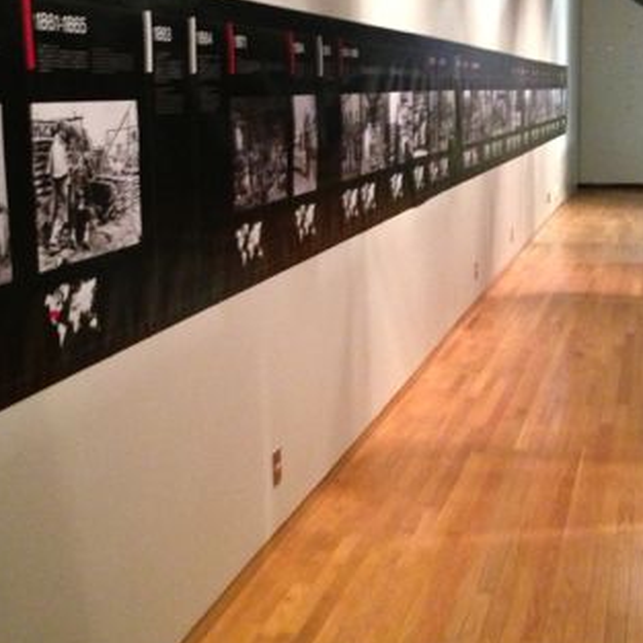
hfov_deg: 30.6
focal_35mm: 56
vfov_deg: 30.4
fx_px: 1177
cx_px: 331
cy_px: 240
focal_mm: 4.13
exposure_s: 1/15
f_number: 2.4
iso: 800
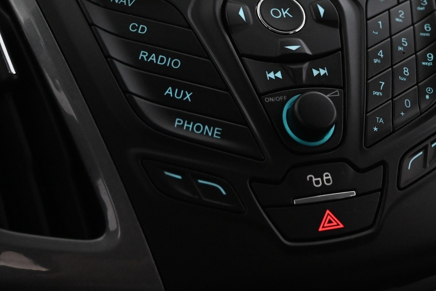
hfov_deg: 34.6
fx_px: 692
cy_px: 94
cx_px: 294
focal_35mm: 57
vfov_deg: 23.6
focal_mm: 24.5
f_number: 4.2
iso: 4000
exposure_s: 1/40
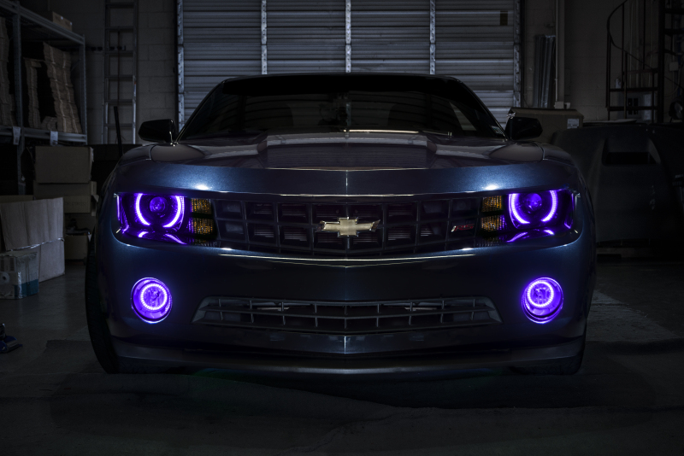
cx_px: 342
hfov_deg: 36.2
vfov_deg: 24.6
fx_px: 1045
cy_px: 228
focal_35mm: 55
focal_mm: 55
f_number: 7.1
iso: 200
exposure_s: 1/2
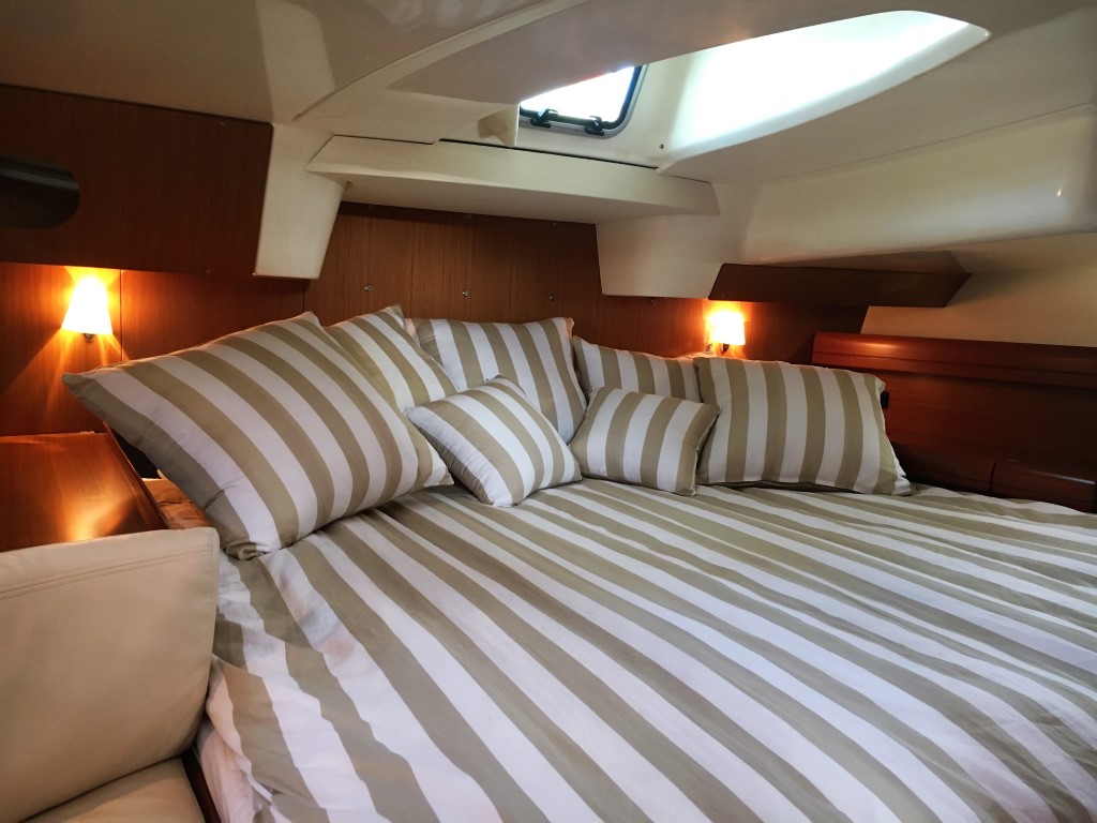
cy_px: 412
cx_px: 548
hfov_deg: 61.7
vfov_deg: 48.2
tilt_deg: -5.9
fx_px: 919
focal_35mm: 29
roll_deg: -2.3
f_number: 2.2
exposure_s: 1/33
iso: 160
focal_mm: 4.15
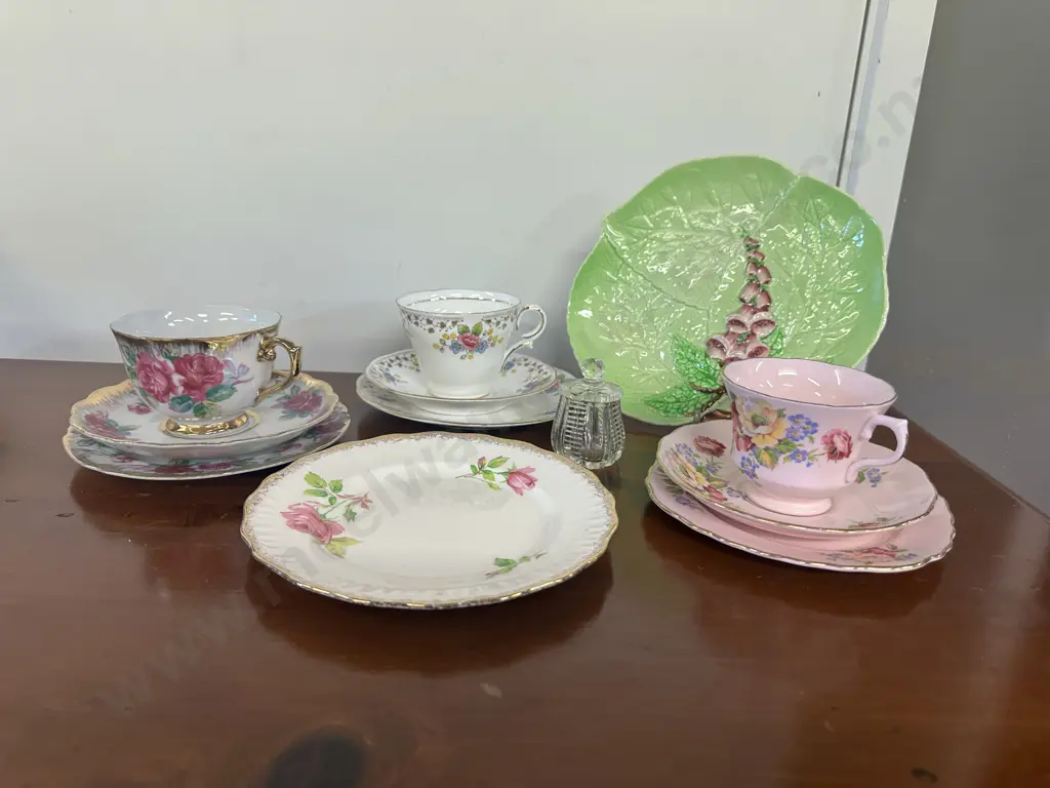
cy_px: 394
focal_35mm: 24
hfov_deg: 71.6
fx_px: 728
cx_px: 525
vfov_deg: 56.8
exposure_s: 1/100
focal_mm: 6.86
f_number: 1.78
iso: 125
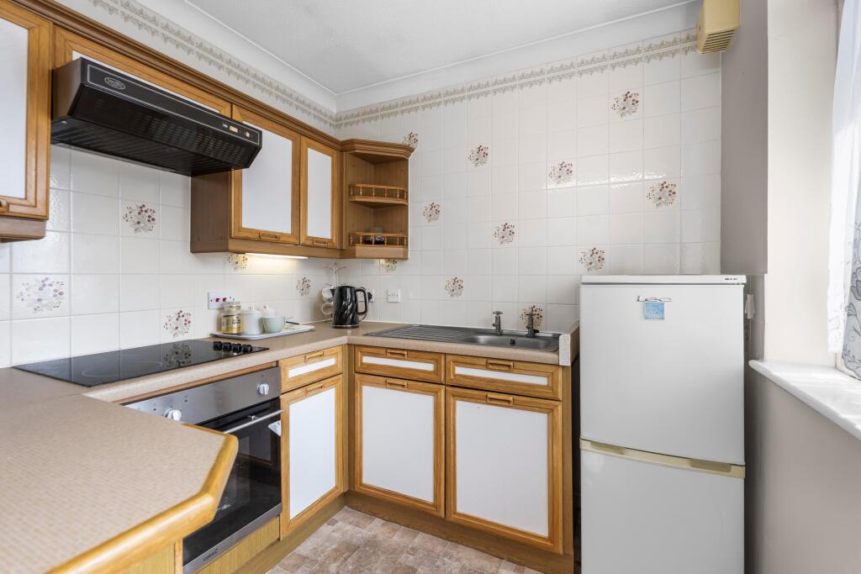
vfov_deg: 73.8
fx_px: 383
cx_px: 430
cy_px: 287
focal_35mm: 16
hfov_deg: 96.7
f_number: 5.6
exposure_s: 1/10
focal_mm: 16
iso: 320
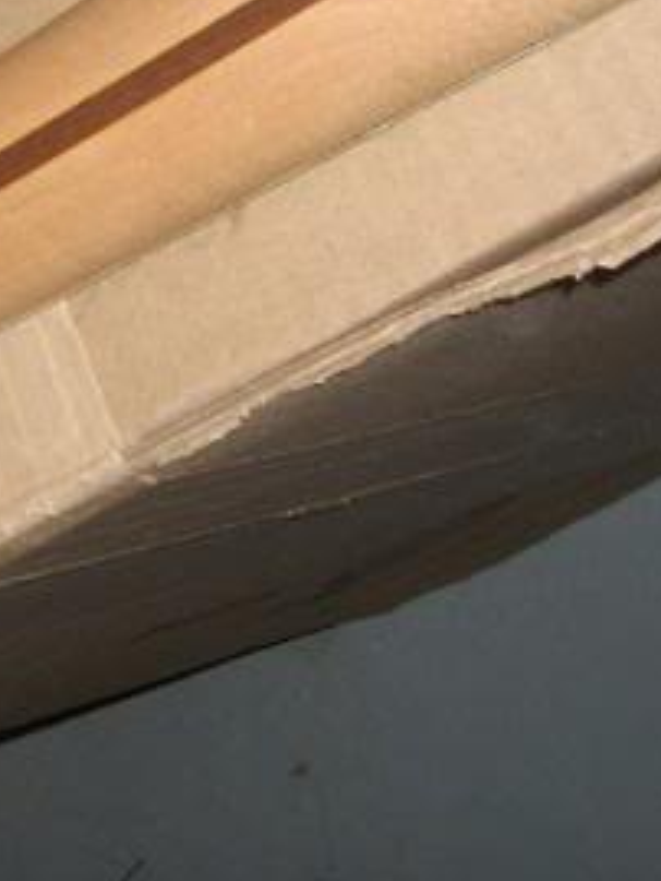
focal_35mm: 110
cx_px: 52
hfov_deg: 13.3
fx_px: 2798
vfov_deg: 17.7
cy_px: 197
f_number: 2.8
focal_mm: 6.2
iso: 64
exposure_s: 1/60
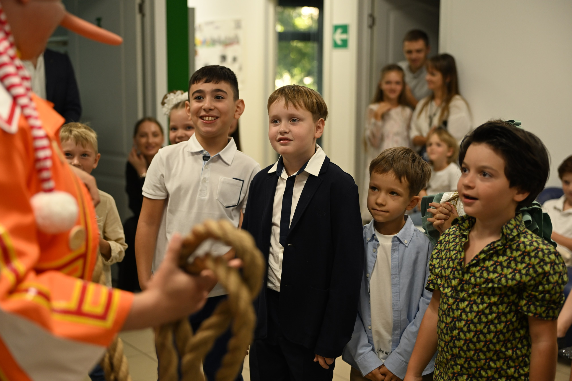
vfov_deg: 27.0
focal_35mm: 50
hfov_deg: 39.6
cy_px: 193
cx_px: 285
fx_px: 794
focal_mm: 49
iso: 640
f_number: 2.2
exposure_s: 1/392
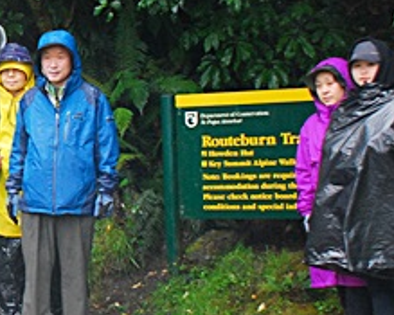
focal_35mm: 144
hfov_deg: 12.7
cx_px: -203
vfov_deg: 10.7
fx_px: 1678
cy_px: 115
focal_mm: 28
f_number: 6.3
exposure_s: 1/30
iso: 500
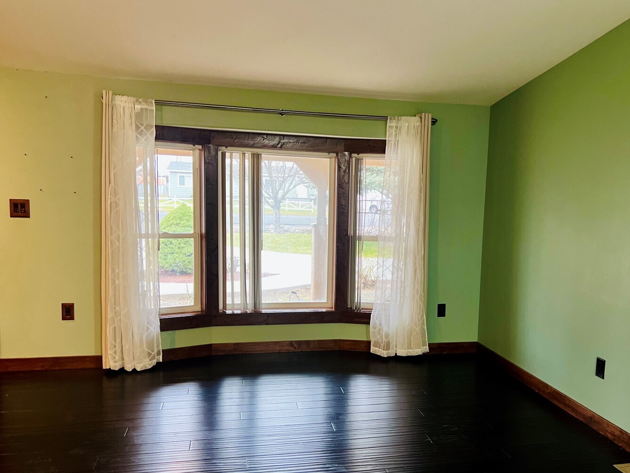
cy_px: 262
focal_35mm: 31
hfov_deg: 58.0
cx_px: 369
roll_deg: -1.7
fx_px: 564
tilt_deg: -7.4
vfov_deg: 45.4
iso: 320
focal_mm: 5.7
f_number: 1.5
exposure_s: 1/60
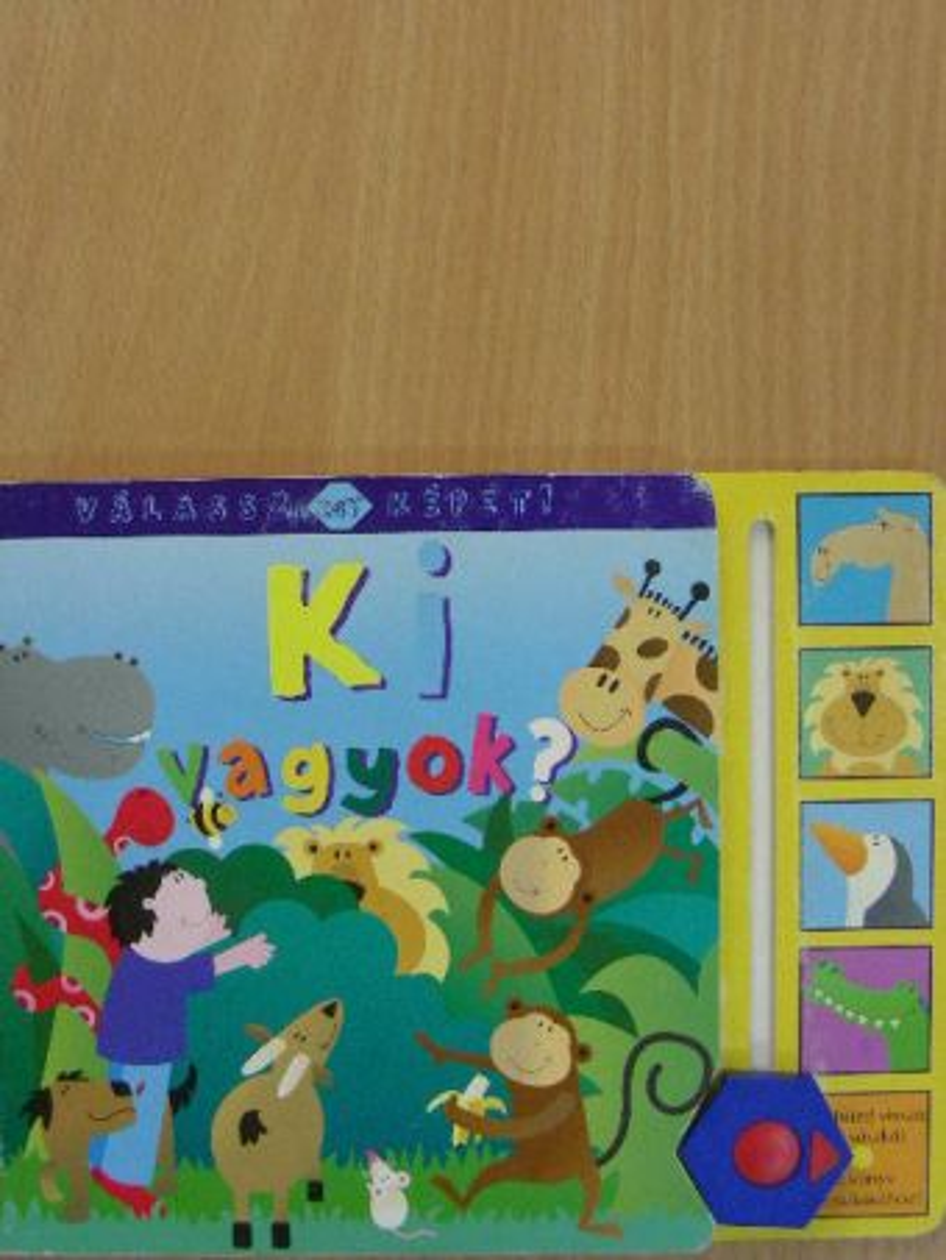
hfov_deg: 27.5
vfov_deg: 36.2
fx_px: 1930
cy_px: 630
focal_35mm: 53
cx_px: 473
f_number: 3.5
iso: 185
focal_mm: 8.8
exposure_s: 1/30.2
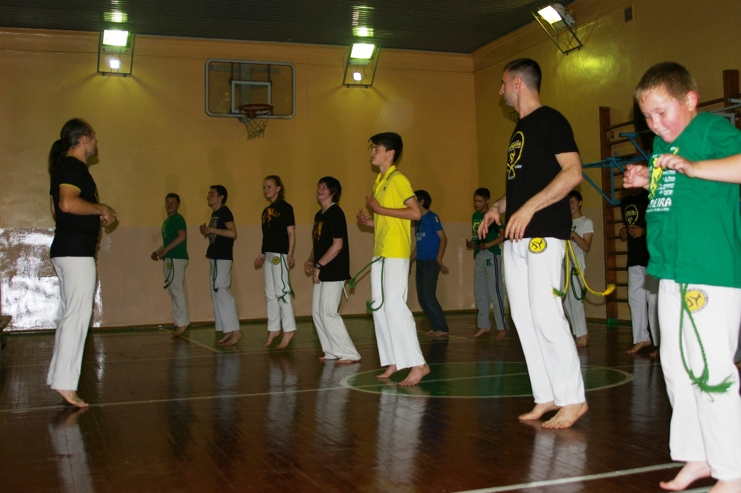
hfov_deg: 45.0
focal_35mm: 44
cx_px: 370
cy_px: 246
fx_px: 895
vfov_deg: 30.8
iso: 200
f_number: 3.5
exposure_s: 1/180
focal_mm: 29
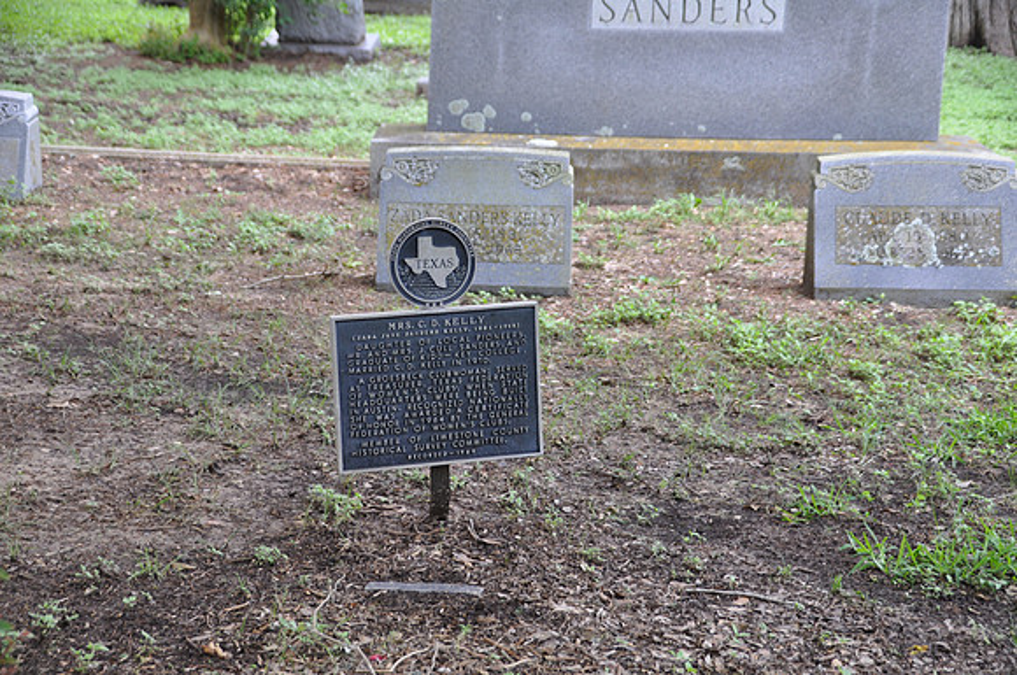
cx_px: 508
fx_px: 2116
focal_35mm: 75
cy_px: 338
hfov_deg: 27.0
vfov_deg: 18.1
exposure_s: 1/60
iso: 400
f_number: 4.8
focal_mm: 50
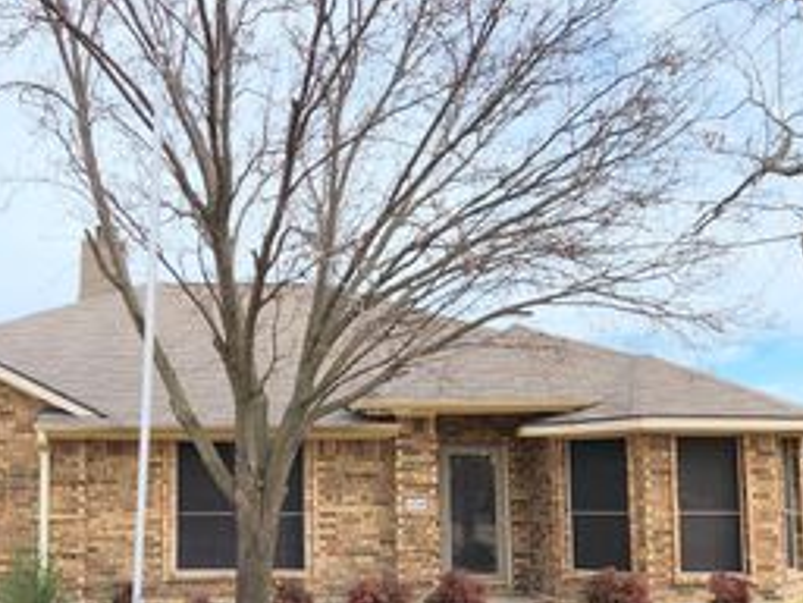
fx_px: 1044
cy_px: 394
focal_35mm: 45
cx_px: 245
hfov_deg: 41.3
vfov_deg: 32.0
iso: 20
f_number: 1.8
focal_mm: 5.4
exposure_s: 1/1186
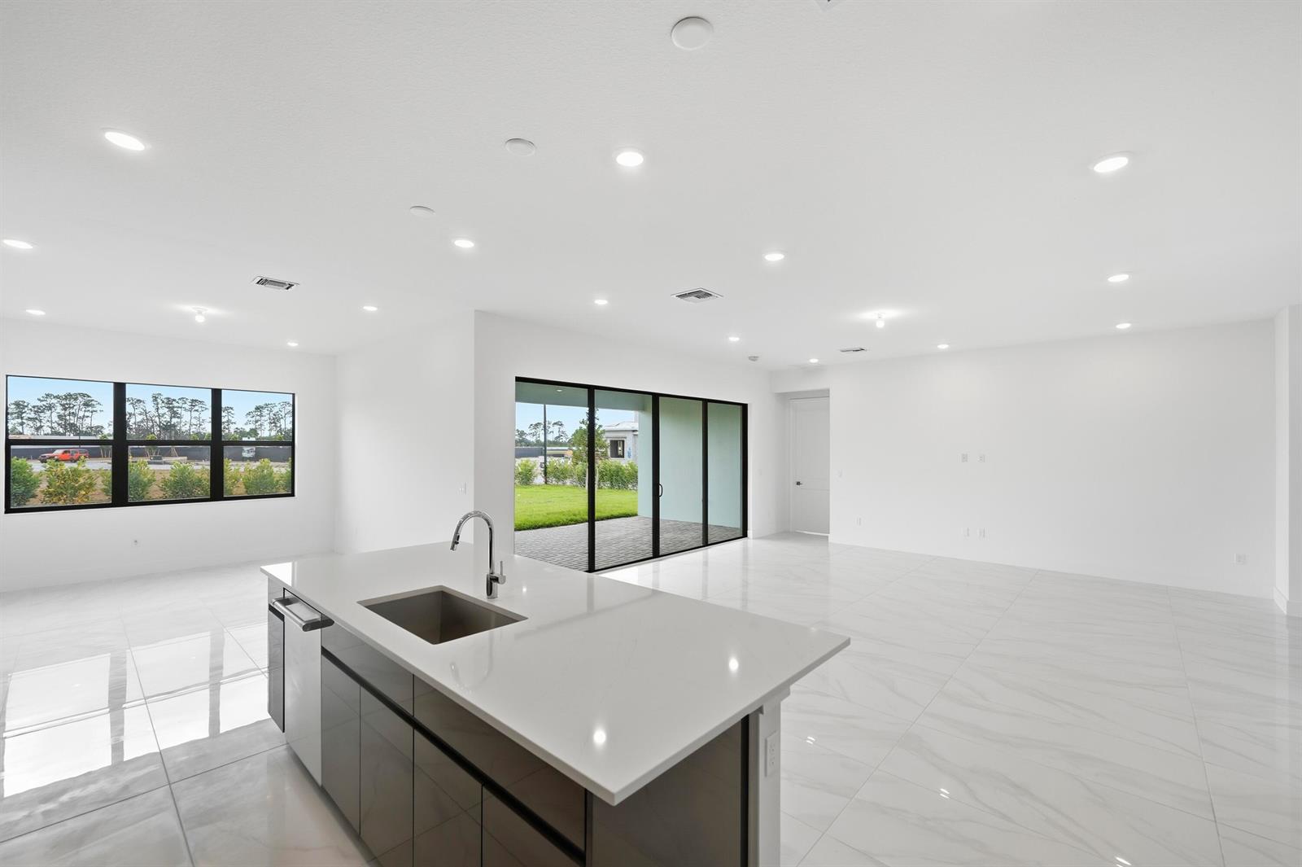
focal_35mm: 14
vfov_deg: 81.1
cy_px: 434
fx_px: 506
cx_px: 651
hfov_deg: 104.3
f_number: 4
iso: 100
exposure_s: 1/800
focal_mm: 14
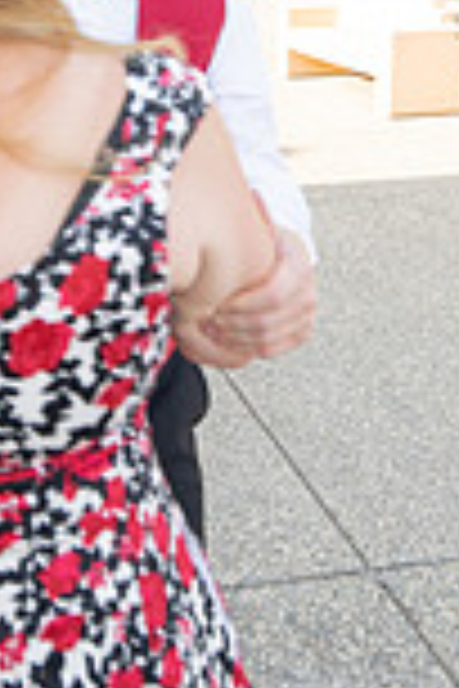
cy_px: 121
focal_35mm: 59
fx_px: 1128
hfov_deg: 22.6
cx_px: 72
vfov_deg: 32.8
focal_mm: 20
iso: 200
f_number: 4
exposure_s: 1/250
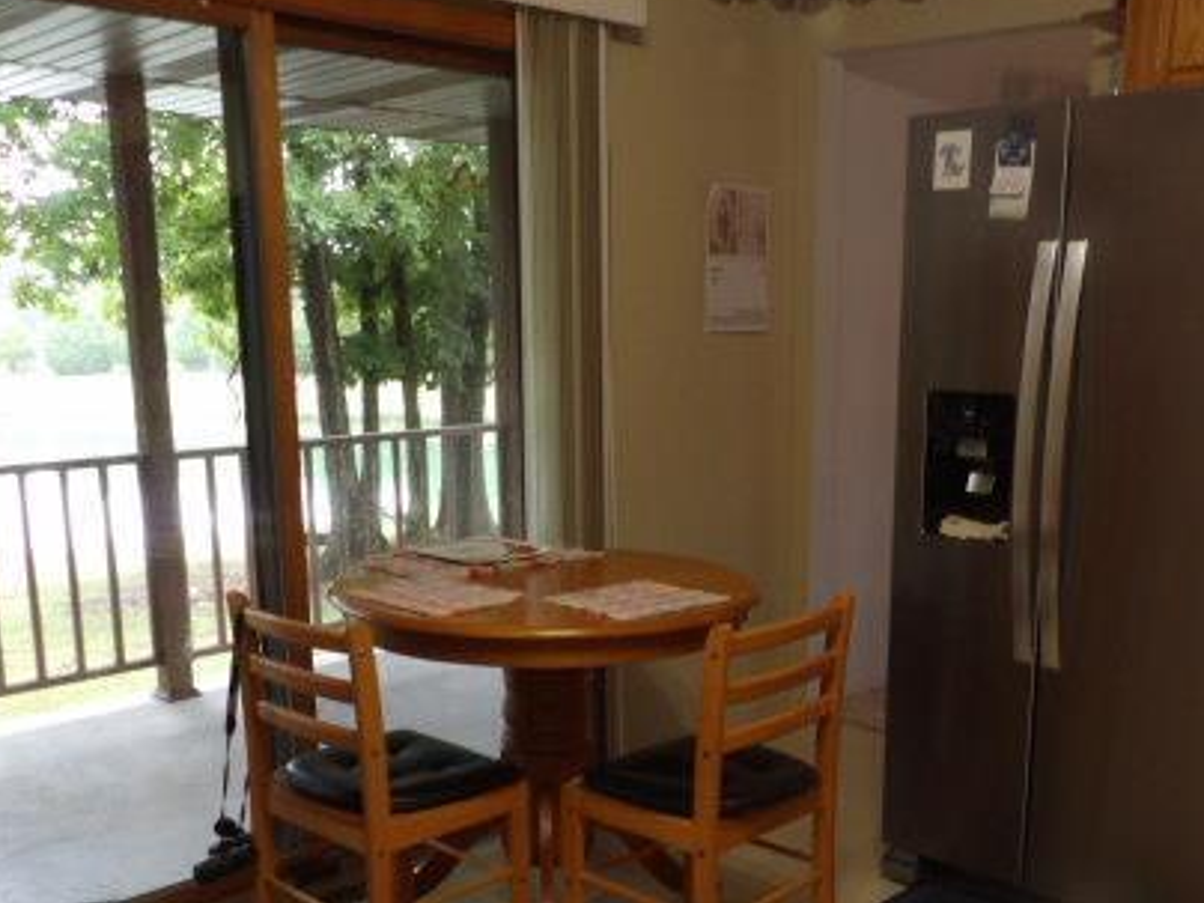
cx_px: 656
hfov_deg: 48.9
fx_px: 1322
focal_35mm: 38
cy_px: 620
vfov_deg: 37.2
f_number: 3.2
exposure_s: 1/17
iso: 269
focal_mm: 4.3
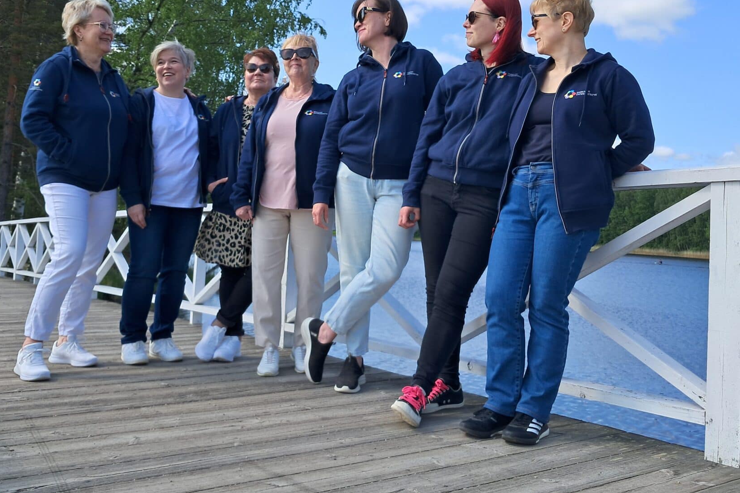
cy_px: 200
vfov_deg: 37.7
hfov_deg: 54.3
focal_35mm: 35
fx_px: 719
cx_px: 322
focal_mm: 4
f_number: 1.8
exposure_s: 1/546
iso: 50
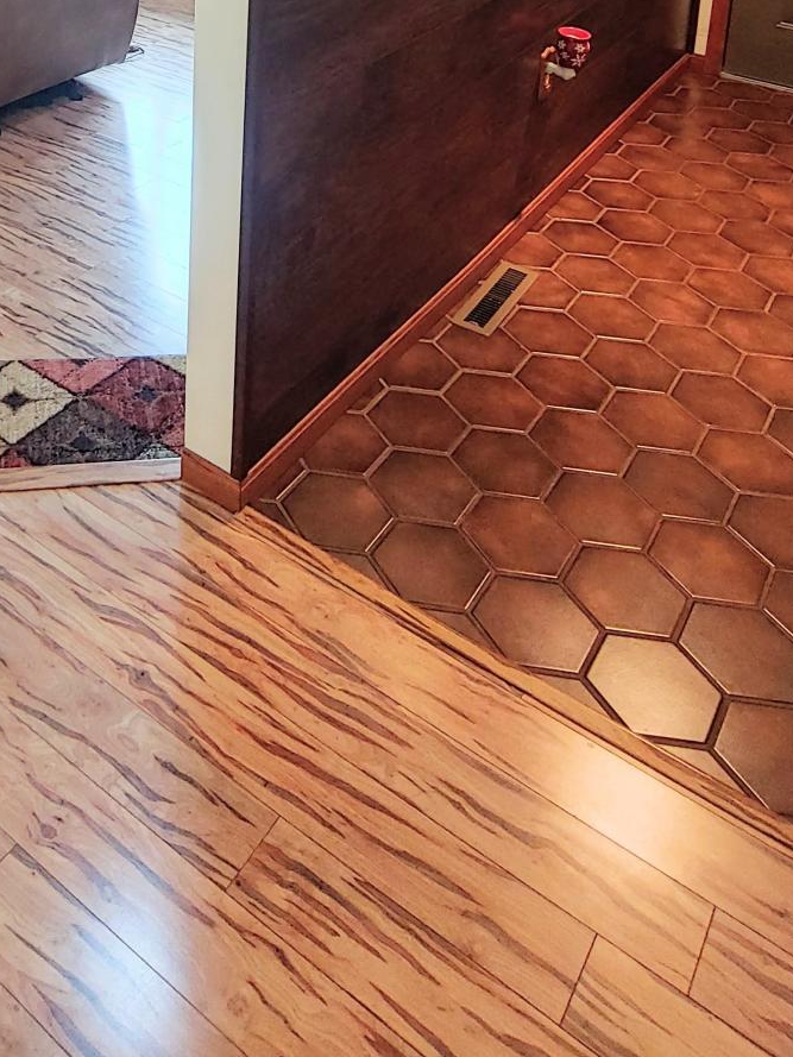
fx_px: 1099
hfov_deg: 38.2
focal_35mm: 36
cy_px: -122
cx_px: 158
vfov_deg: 40.7
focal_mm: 2.18
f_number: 1.9
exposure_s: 1/24
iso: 250
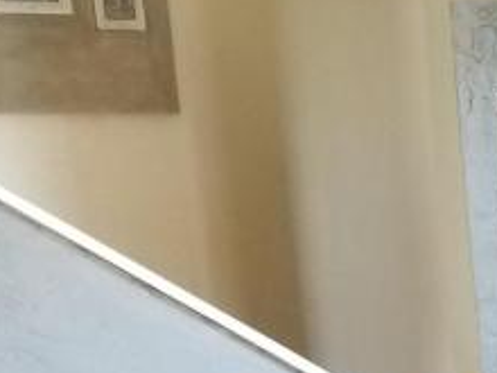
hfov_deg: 14.4
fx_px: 1737
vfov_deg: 11.2
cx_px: 890
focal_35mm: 121
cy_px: 732
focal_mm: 4.2
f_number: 1.7
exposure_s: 1/30
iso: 160
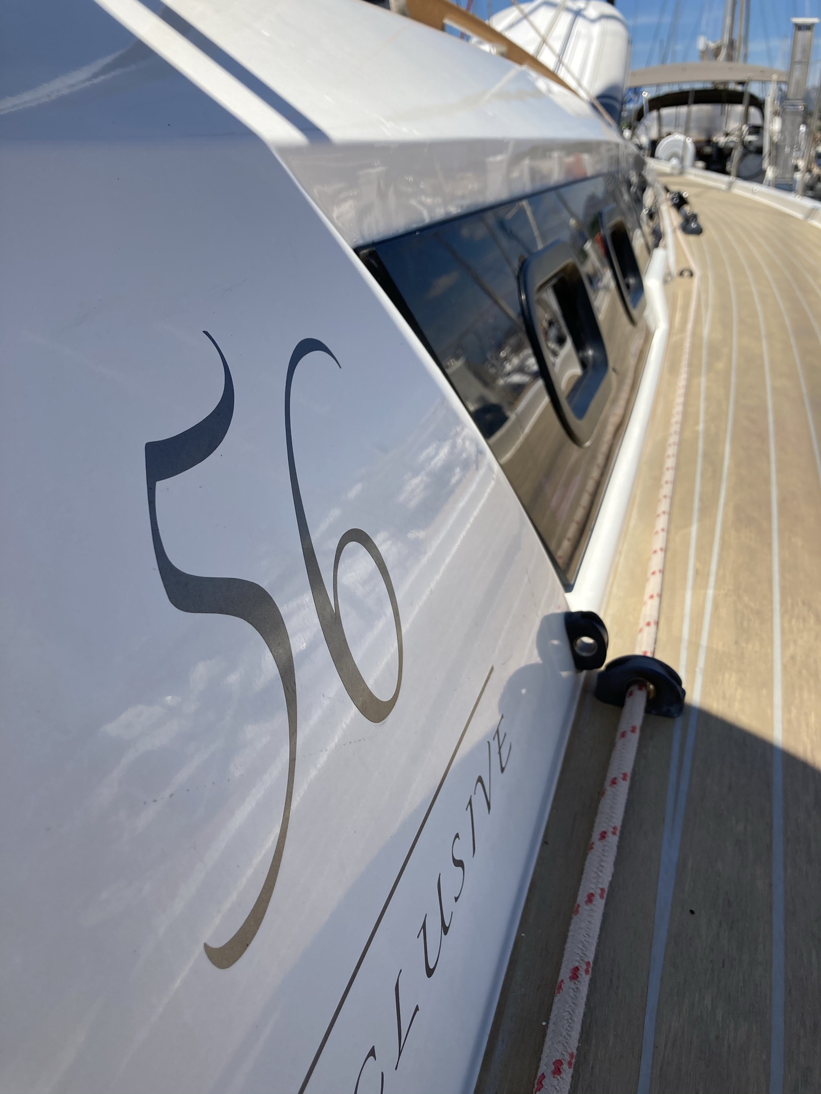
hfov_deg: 49.7
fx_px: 885
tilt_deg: -22.5
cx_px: 410
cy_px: 547
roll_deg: +0.1
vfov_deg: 63.4
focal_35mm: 28
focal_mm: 3.99
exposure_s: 1/2315
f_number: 1.8
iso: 20
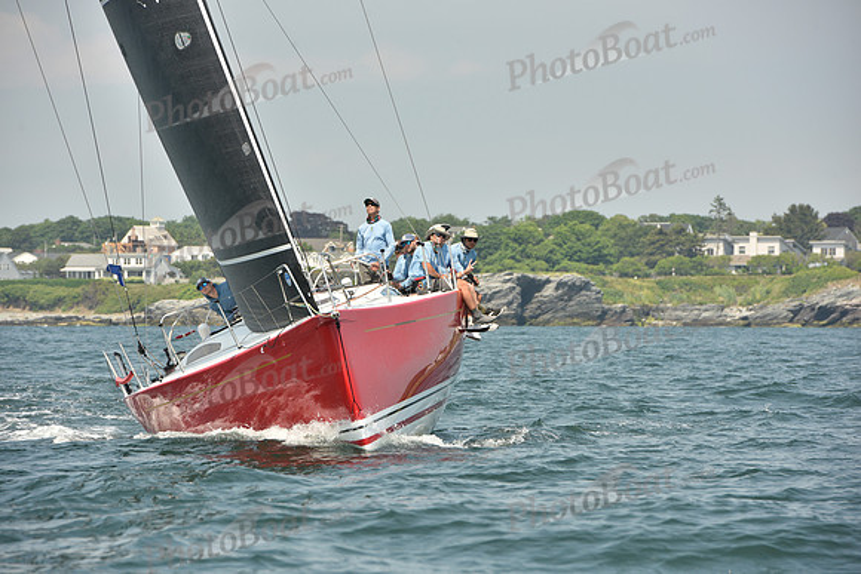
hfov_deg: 10.3
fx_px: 4784
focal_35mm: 200
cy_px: 287
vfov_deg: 6.9
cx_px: 430
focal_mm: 200
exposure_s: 1/800
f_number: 9
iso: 250
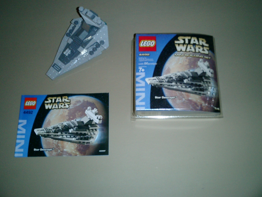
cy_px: 96
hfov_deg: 50.1
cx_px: 128
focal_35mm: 37
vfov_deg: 38.7
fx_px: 280
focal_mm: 7.5
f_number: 3.2
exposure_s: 1/30
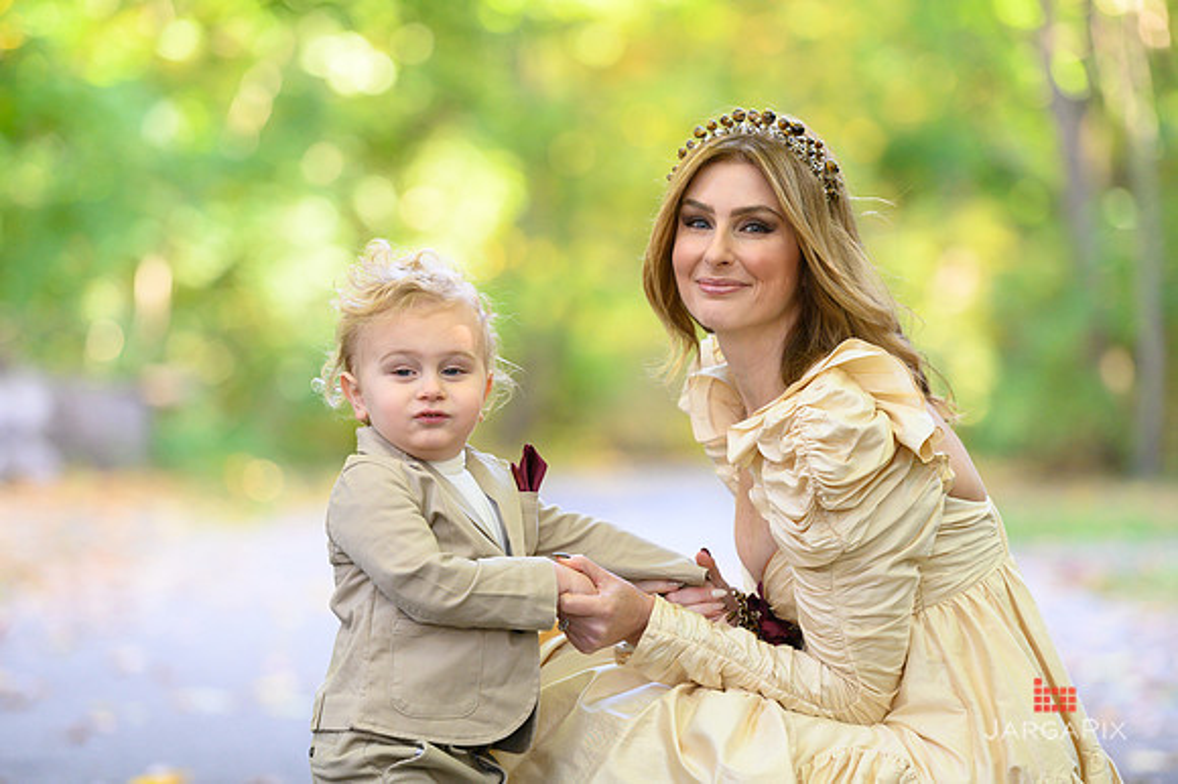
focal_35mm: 155
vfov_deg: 8.8
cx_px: 589
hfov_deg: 13.3
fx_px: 5069
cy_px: 392
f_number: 3.2
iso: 1600
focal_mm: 155
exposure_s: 1/200
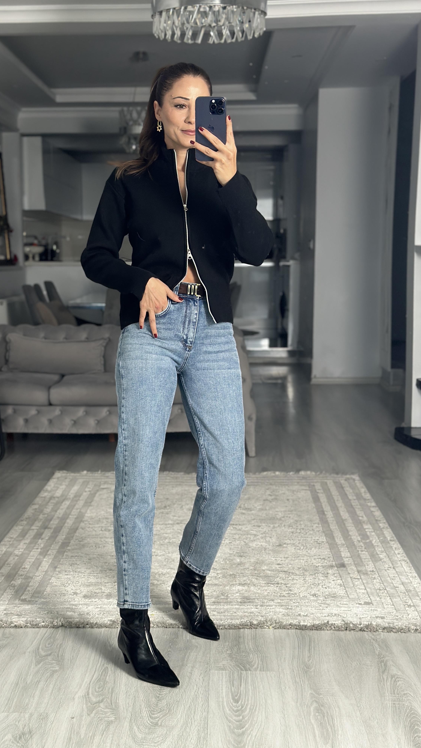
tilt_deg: -21.1
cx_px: 187
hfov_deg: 22.6
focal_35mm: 53
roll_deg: +0.2
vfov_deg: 39.2
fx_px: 1052
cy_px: 370
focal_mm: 6.86
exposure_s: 1/50
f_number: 1.78
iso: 160
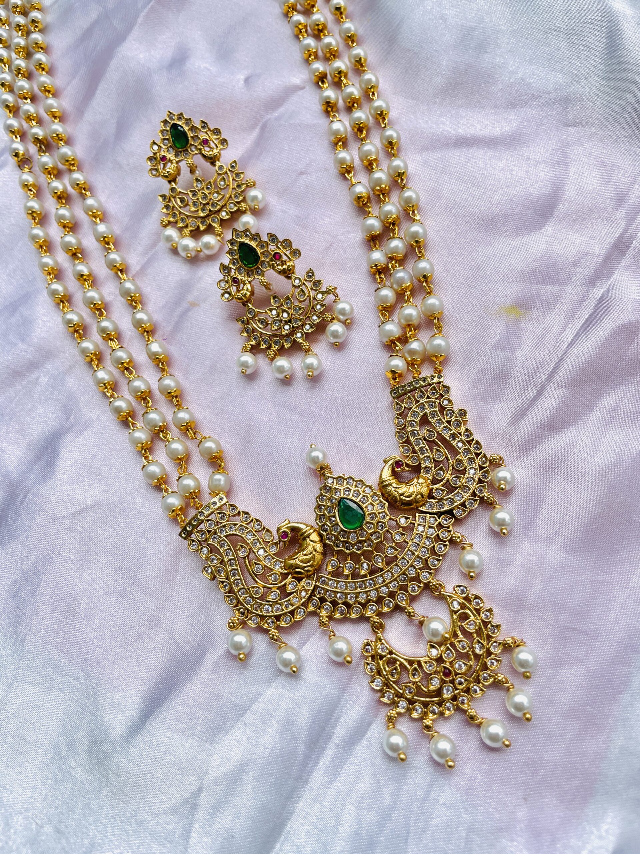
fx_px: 641
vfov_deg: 67.3
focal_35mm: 26
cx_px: 320
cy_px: 427
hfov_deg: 53.1
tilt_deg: -71.2
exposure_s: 1/553
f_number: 1.6
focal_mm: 4.2
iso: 32
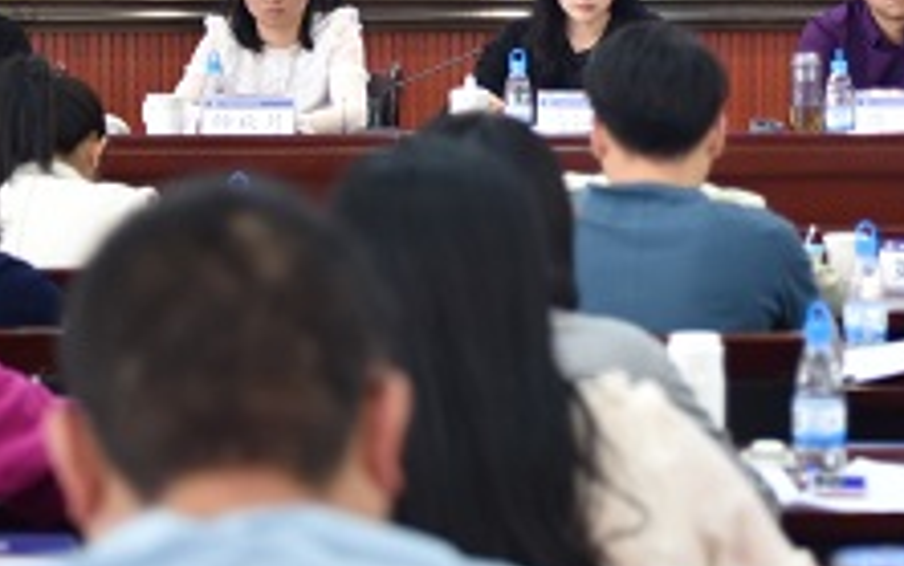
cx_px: 863
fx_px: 4437
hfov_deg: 11.5
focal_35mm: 180
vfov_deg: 7.2
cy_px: -126
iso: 1000
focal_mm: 56
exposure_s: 1/60
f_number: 2.8
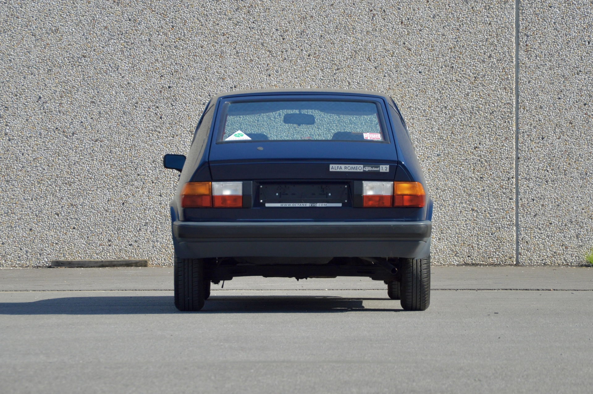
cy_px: 197
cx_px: 296
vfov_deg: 8.7
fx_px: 2592
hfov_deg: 13.0
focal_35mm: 158
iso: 400
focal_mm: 105
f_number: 5.6
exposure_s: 1/400
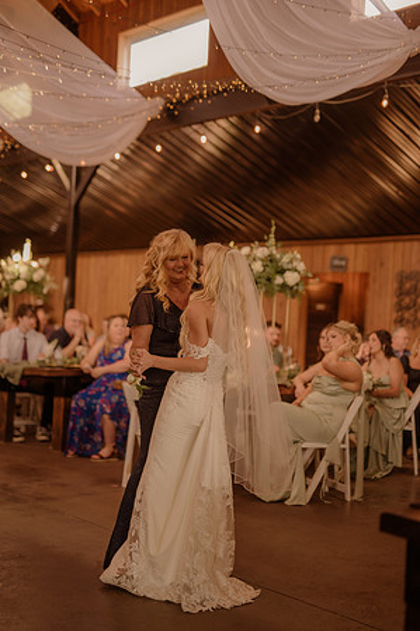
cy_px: 316
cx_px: 210
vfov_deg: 39.6
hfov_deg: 26.9
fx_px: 877
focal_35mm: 50
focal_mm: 50
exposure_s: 1/200
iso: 200
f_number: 2
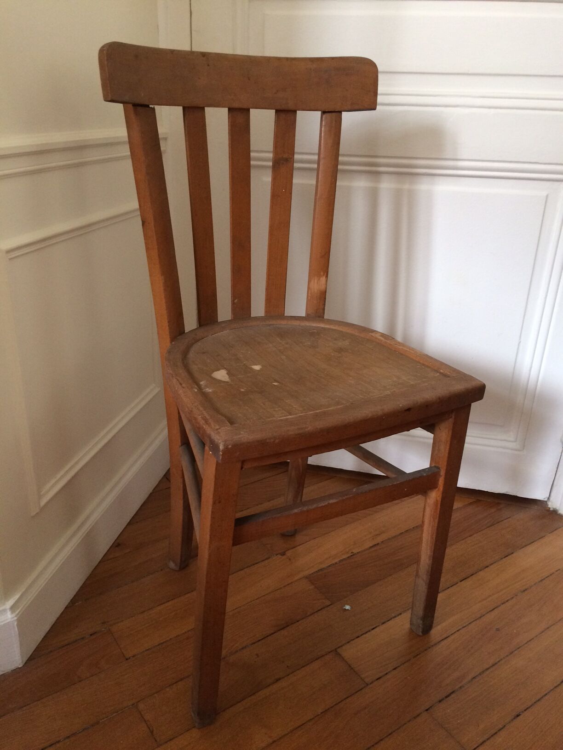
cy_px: 375
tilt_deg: -23.7
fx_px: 629
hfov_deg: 48.2
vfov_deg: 61.7
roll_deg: -1.4
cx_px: 282
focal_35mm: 29
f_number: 2.2
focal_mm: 4.15
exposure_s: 1/33
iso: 200
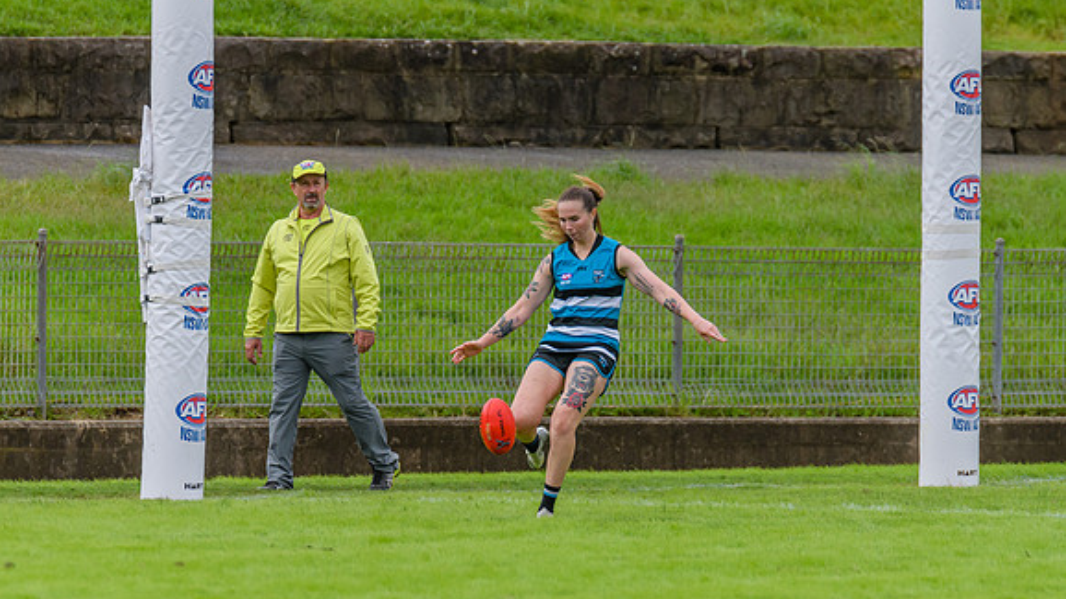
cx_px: 588
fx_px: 17806
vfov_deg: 1.9
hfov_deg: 3.4
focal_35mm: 630
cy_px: 397
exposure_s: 1/2000
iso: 800
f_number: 6.3
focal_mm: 420
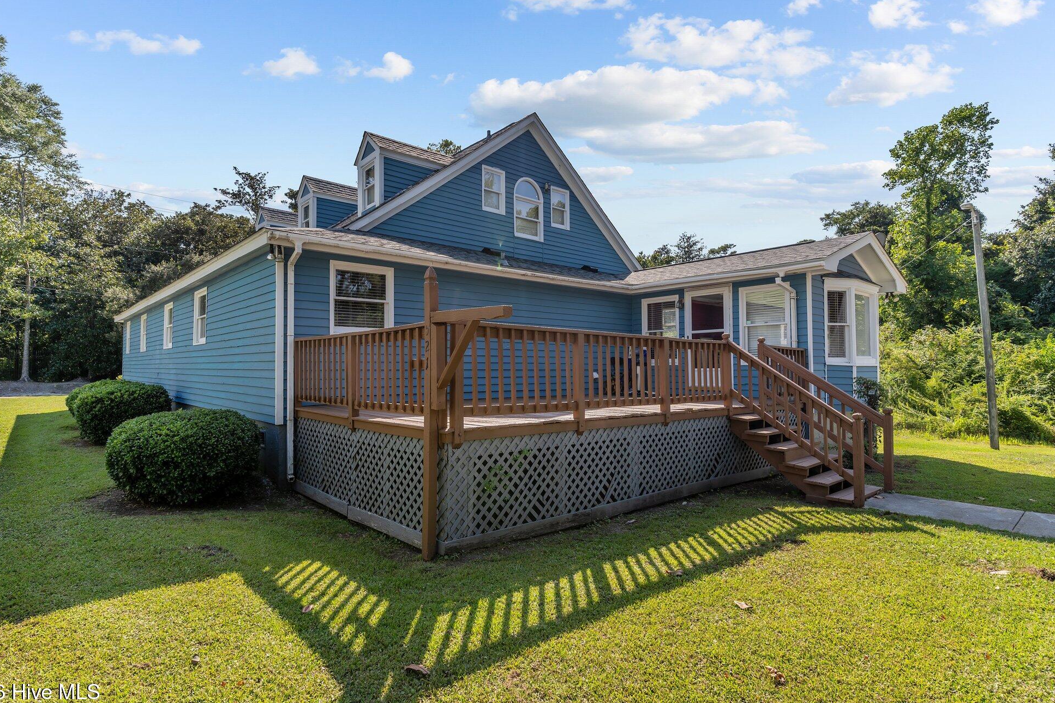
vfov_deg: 67.4
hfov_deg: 89.9
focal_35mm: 18
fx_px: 527
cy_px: 354
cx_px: 500
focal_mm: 17
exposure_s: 1/250
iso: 100
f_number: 5.6
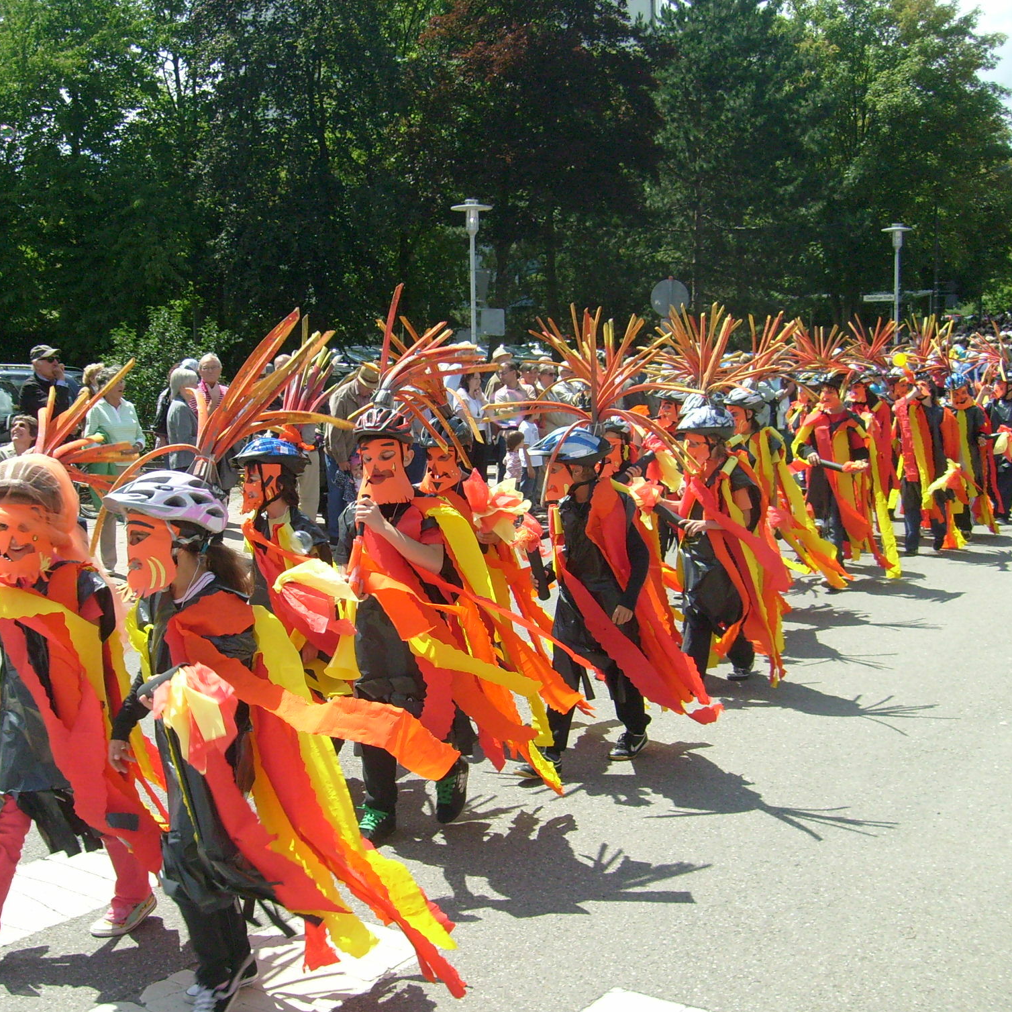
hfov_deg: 39.8
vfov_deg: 40.0
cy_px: 510
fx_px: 1389
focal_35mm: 42
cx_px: 379
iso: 80
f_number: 7.1
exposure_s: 1/180
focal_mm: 5.8
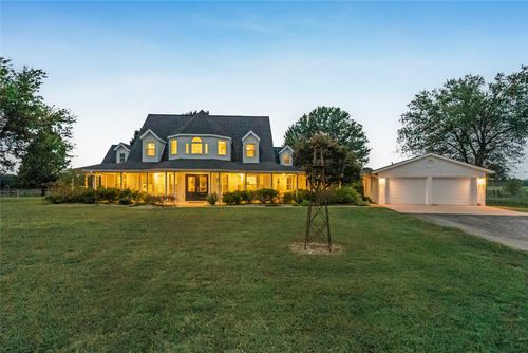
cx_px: 264
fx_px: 235
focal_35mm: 16
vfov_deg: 73.8
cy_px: 176
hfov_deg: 96.7
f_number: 14
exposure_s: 1/60
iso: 12800
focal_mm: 16
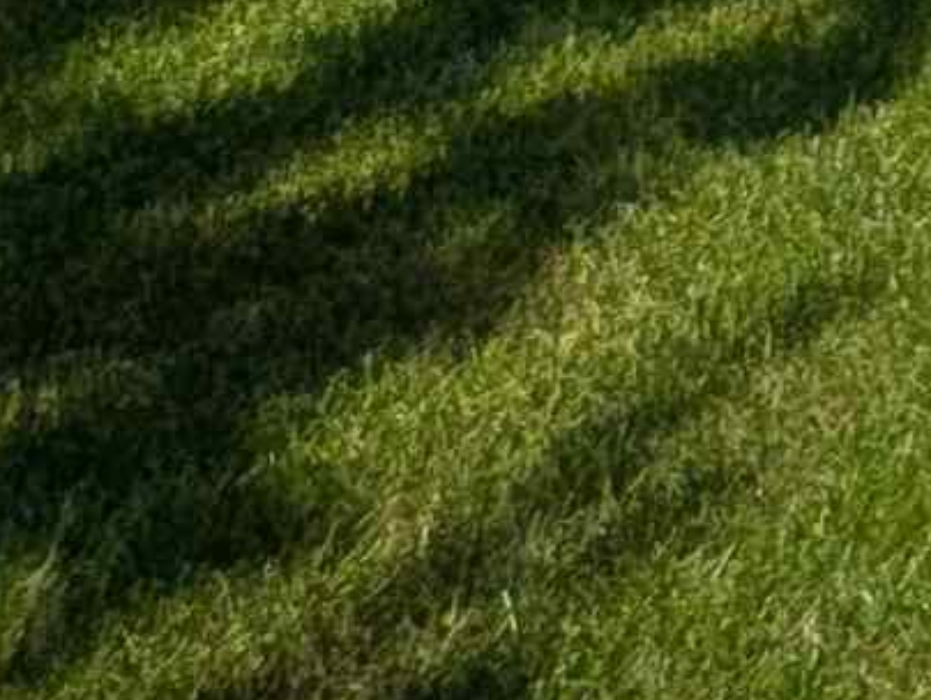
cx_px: 3277
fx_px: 2450
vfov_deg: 10.2
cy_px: -1559
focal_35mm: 91
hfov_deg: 9.5
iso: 56
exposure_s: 1/3077
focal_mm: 2.02
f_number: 1.7
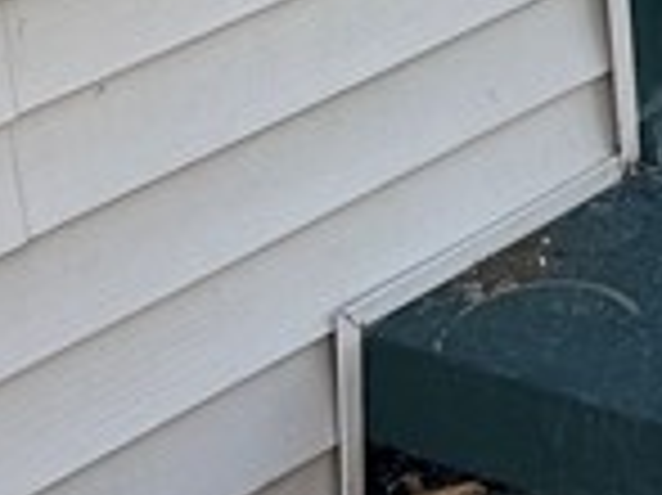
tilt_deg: -1.3
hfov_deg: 11.5
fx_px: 3191
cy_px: -1017
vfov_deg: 7.7
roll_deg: +4.0
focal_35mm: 167
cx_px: 928
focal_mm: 6.76
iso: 80
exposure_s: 1/925
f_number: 1.78
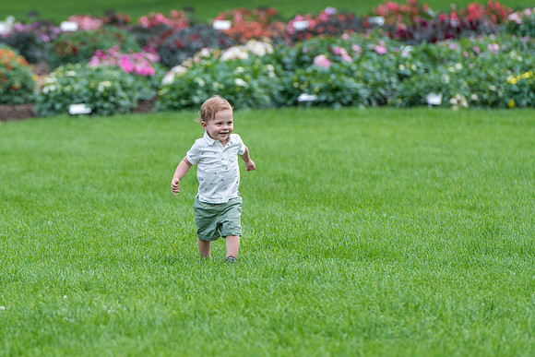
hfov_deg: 6.8
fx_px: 4472
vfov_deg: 4.6
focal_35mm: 301
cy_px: 164
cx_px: 141
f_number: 5
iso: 400
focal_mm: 200
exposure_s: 1/400
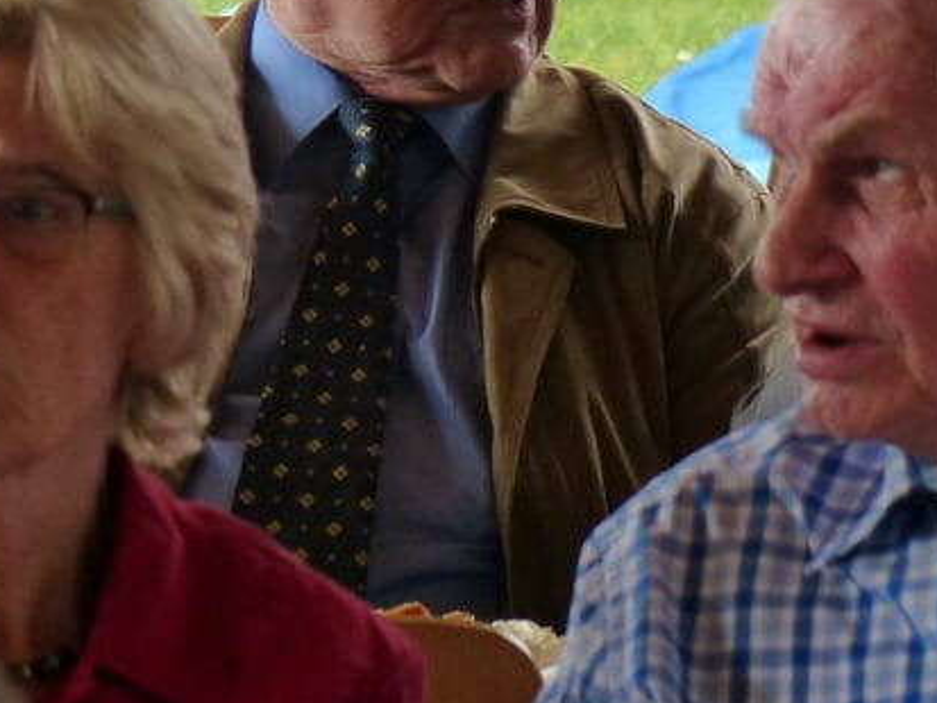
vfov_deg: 2.7
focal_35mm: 548
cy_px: -16
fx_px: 14838
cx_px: 295
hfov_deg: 3.6
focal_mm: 36.2
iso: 200
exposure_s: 1/200
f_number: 2.8
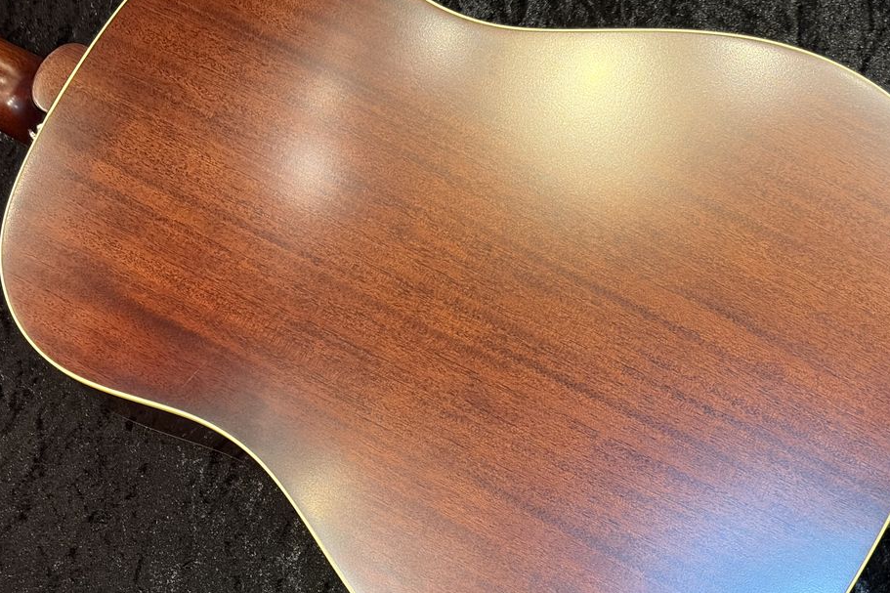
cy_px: 352
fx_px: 1878
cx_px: 481
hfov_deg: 26.6
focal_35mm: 76
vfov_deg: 17.9
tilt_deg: -75.5
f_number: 1.6
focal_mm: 5.96
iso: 250
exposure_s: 1/40
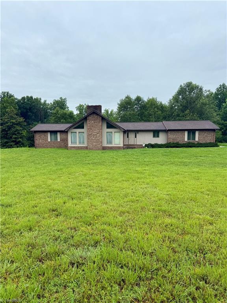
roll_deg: +0.4
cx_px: 114
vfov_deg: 71.6
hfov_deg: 56.8
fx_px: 210
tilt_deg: -5.1
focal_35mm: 24
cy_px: 152
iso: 80
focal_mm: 6.76
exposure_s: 1/822
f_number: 1.78
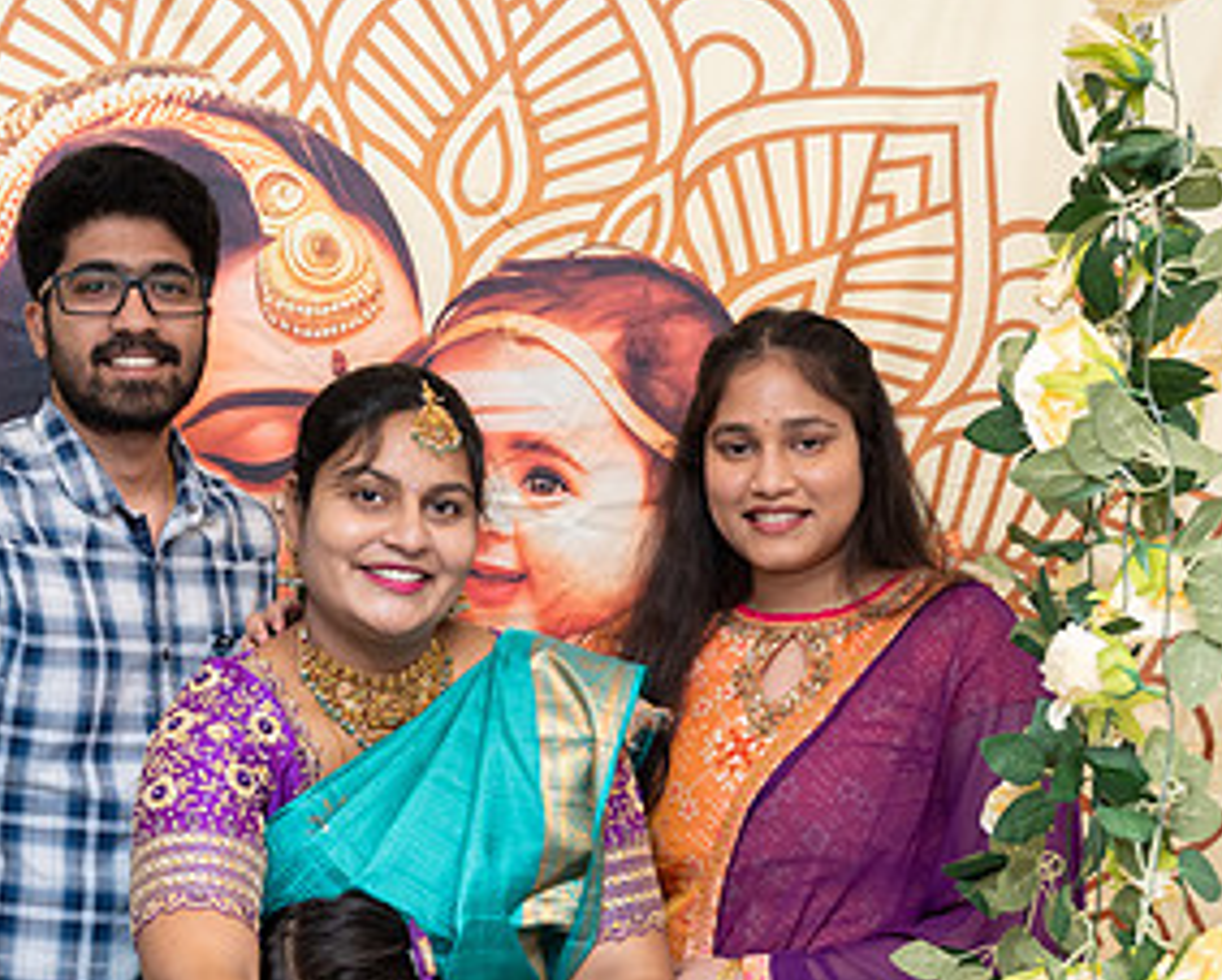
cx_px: 374
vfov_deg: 22.3
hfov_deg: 27.6
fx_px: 2462
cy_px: 717
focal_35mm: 68
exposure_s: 1/200
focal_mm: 34
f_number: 4
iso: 500
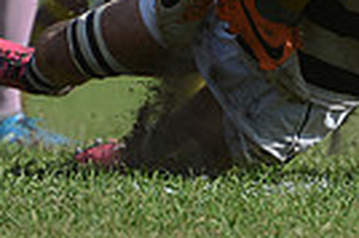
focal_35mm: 1169
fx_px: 11643
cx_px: 525
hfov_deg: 1.8
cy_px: -247
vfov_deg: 1.2
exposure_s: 1/2000
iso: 320
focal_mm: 270
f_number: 4
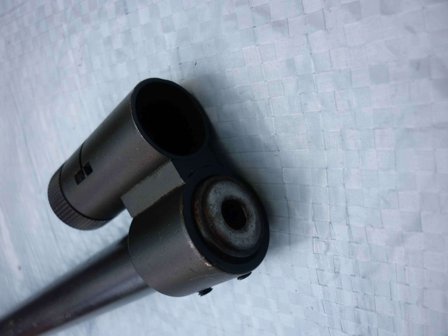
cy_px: 168
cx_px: 224
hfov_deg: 55.4
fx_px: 427
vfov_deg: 42.9
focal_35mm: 33
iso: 80
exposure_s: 1/100
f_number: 2.8
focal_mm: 5.5
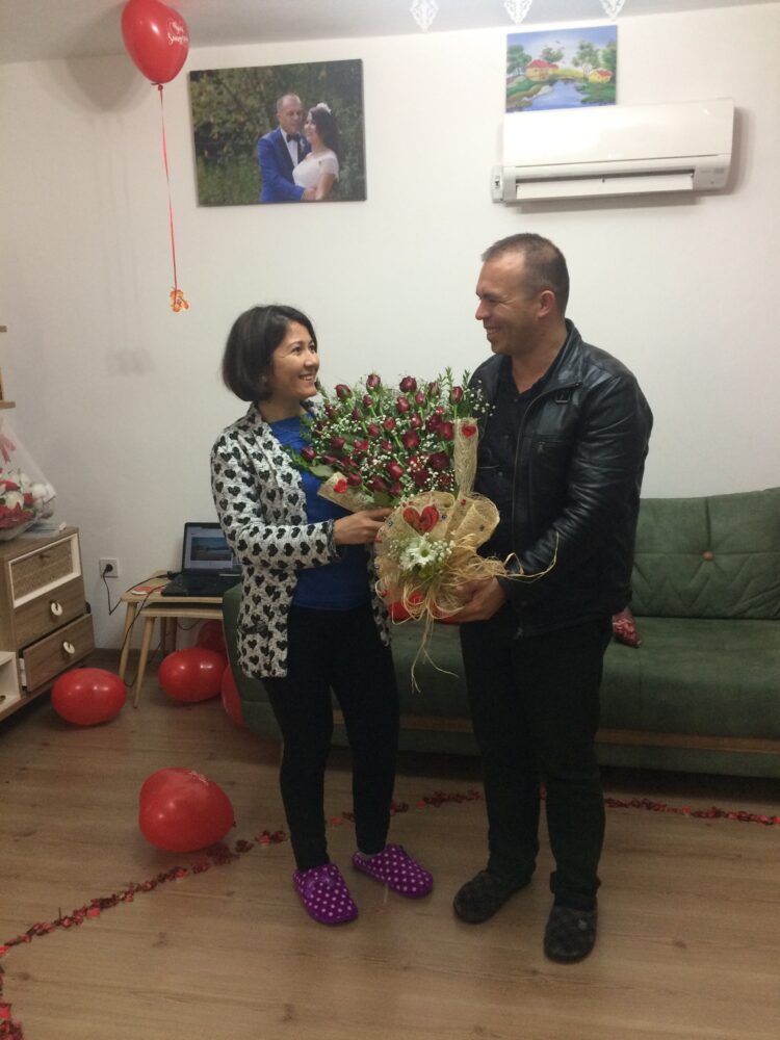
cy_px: 520
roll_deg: +1.5
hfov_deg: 48.2
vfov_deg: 61.7
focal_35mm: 29
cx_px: 390
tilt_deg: -11.5
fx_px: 871
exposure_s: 1/33
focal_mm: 4.15
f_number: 2.2
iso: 200
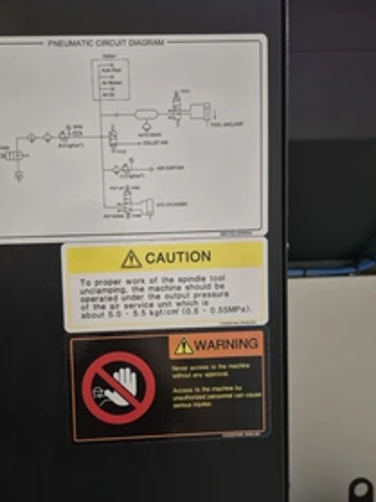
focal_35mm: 33
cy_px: 279
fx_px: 478
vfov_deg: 55.2
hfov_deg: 42.5
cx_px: 137
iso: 1000
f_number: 1.8
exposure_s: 1/60
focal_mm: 5.4
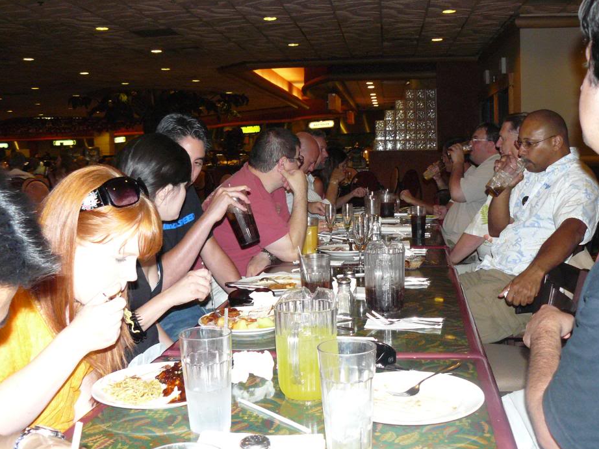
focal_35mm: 40
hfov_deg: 46.8
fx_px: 692
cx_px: 311
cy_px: 203
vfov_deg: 35.9
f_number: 2.8
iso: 250
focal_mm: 6
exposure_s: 1/30
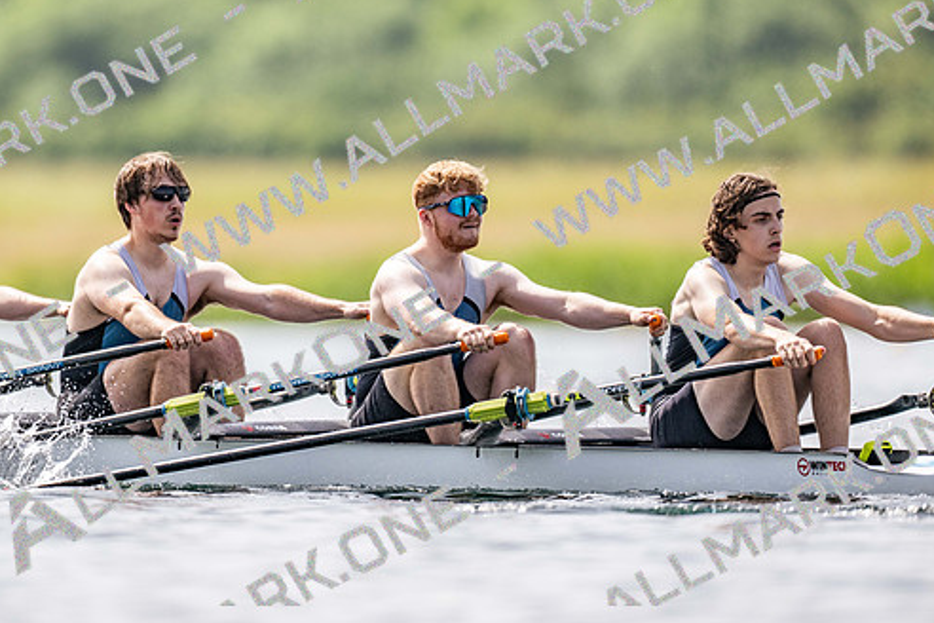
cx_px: 395
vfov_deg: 1.9
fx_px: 18367
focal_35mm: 708
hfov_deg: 2.9
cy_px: 280
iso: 220
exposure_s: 1/2500
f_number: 4
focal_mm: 600
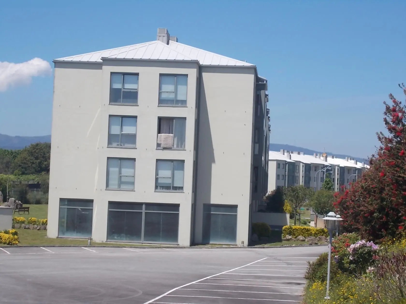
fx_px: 891
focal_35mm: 76
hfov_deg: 25.7
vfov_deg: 19.4
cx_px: 203
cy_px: 152
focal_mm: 13.5
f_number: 5.8
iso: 80
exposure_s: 1/400
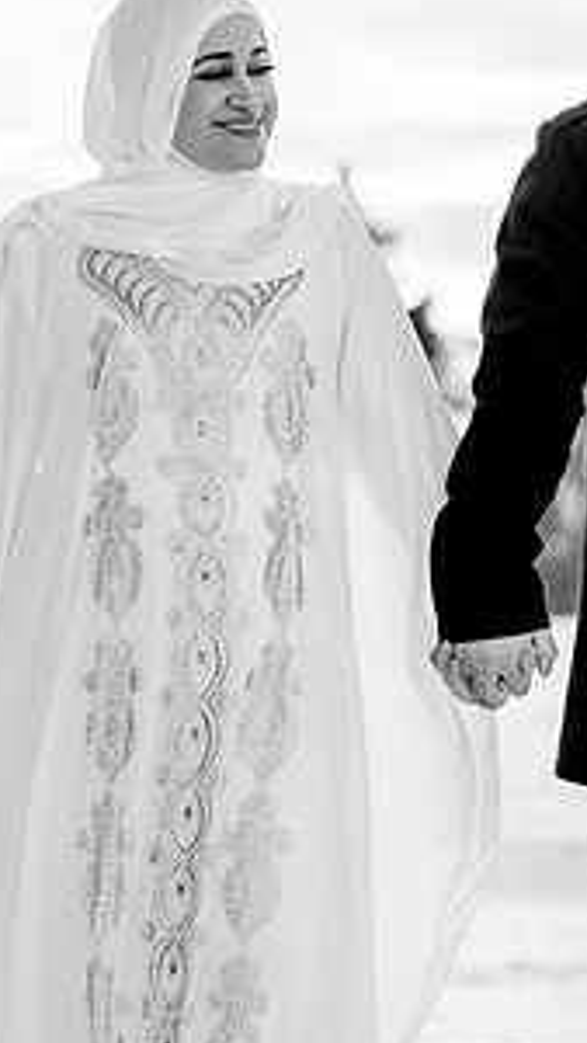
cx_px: 594
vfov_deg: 8.7
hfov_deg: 4.9
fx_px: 6827
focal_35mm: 247
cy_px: 395
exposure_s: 1/125
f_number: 4.5
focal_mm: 122
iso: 100
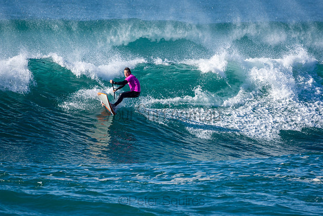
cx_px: 162
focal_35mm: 750
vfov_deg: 1.8
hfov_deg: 2.7
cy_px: 108
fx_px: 6730
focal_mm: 500
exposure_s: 1/1250
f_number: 5.6
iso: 280
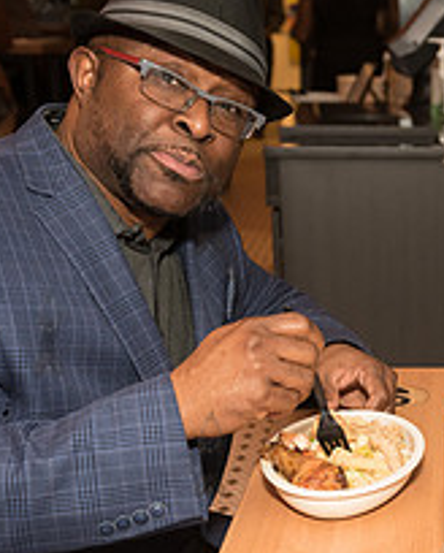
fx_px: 1261
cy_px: 392
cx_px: 502
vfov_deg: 24.5
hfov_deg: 19.1
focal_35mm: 77
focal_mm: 26
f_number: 3.5
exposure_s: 1/320
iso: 1250
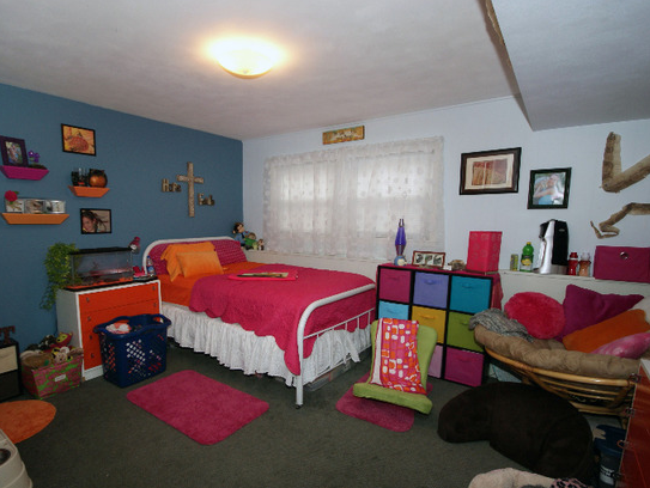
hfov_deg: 90.4
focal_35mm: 17
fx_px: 319
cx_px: 280
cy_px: 255
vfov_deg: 74.8
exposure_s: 1/60
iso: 400
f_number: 5.6
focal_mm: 10
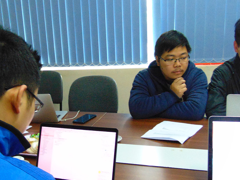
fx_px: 298
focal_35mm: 43
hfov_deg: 43.5
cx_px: 90
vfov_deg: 33.3
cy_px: 120
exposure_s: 1/20
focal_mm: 4.5
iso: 400
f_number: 3
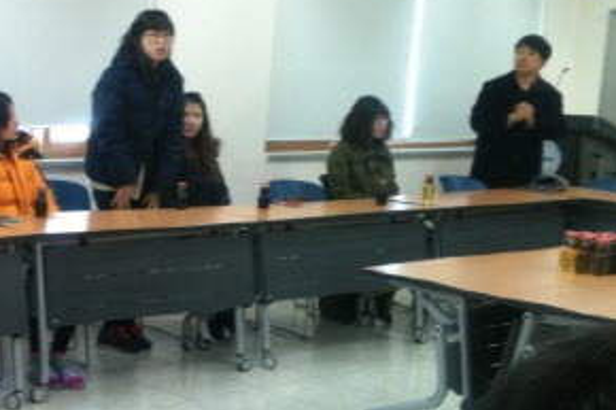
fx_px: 1180
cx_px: 38
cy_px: 321
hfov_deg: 27.9
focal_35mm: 69
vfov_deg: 19.5
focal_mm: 3.85
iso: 80
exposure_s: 1/30
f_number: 2.8
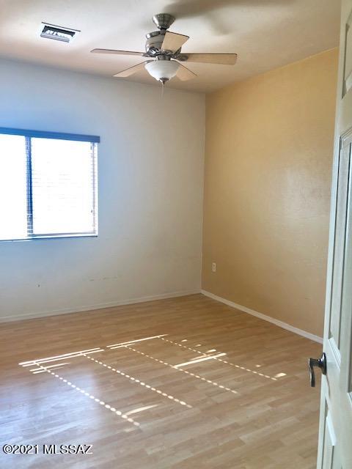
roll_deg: -1.5
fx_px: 380
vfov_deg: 63.4
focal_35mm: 28
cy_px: 234
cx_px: 176
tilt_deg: -5.8
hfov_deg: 49.7
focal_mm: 3.99
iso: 20
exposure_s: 1/40
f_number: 1.8
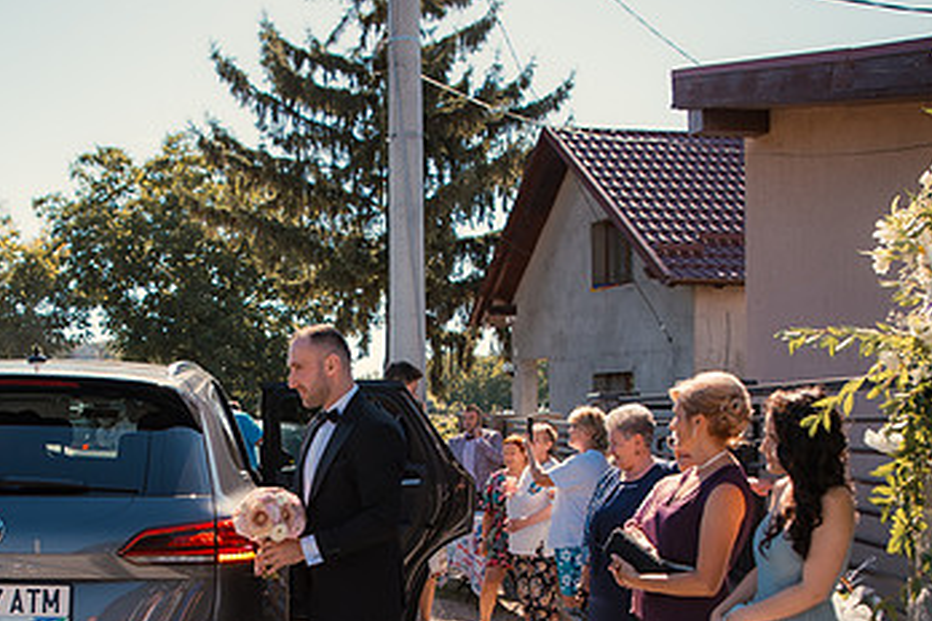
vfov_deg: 31.0
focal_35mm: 42
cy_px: 508
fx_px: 1087
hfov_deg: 45.7
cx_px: 312
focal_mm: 24
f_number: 3.5
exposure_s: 1/500
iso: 100
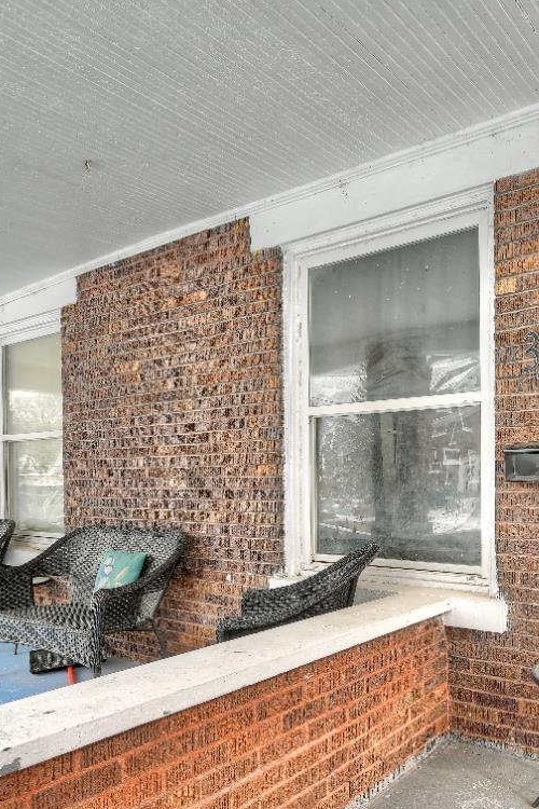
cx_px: 364
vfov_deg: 64.8
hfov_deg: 45.6
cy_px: 489
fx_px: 629
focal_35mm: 28
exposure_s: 1/10
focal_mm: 14
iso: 100
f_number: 9
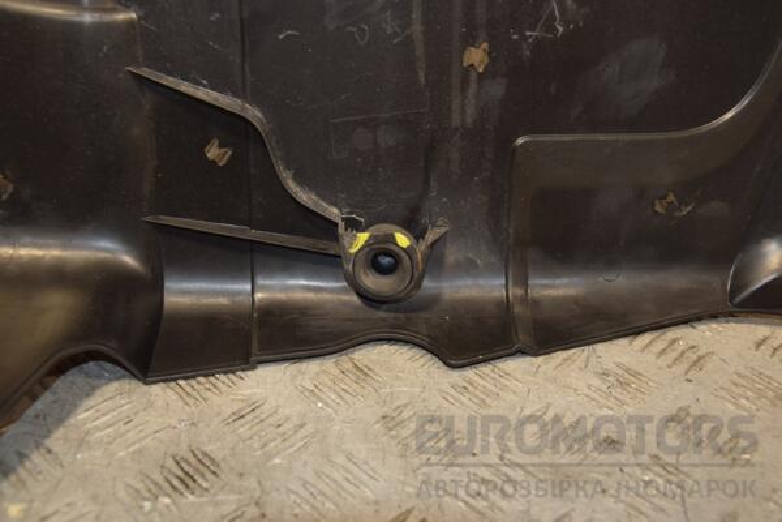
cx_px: 391
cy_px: 261
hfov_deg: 46.4
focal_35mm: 42
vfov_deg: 31.9
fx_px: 912
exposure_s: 1/200
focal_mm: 28
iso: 800
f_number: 5
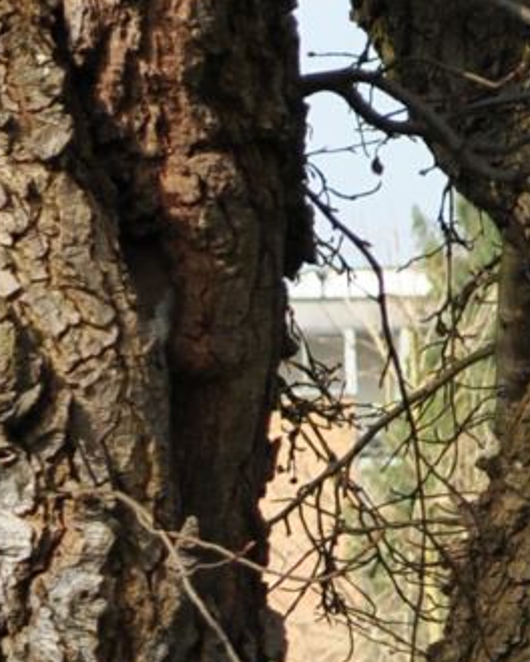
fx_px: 8529
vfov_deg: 4.4
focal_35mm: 435
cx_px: -278
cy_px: 928
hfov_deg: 3.5
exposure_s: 1/400
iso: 200
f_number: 8
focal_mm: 48
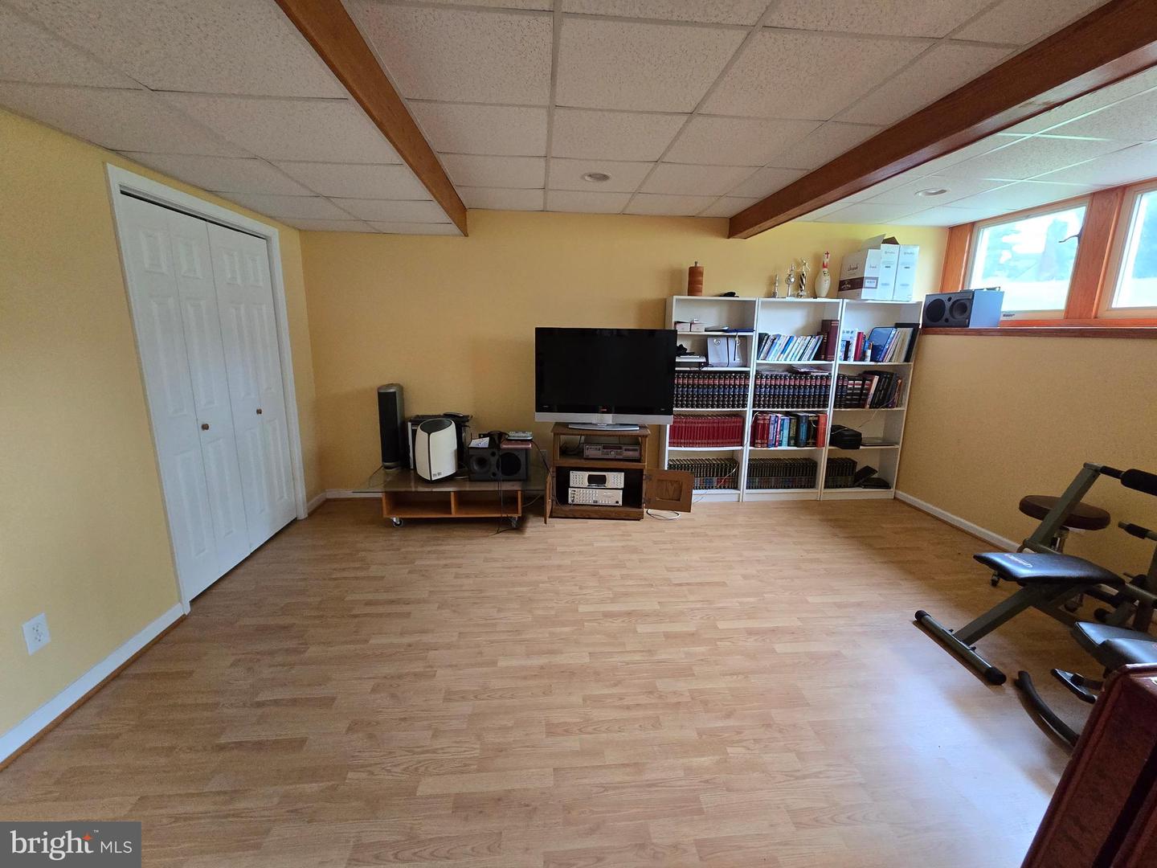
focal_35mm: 13
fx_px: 435
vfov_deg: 89.9
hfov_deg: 106.2
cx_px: 578
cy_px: 434
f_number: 2.2
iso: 640
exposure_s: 1/60
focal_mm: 2.2
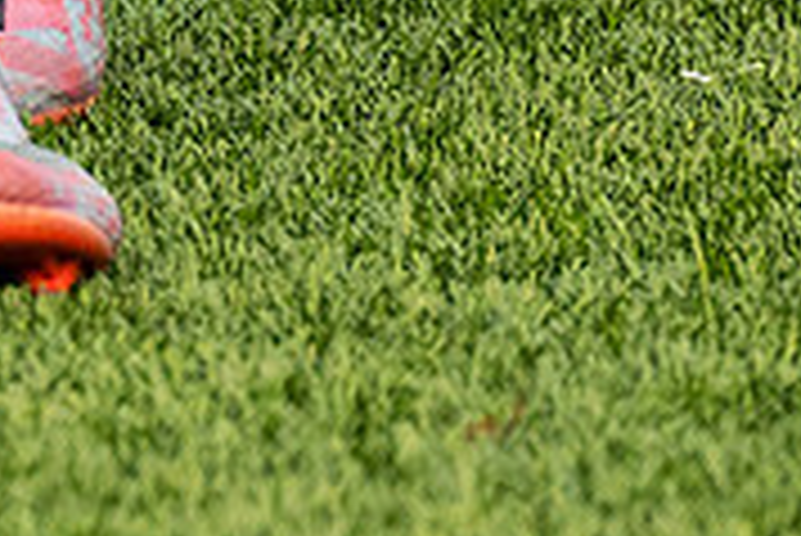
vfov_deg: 0.6
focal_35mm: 2133
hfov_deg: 1.0
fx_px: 47497
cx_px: -330
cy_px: 560
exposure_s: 1/1600
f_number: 2.8
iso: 500
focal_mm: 200
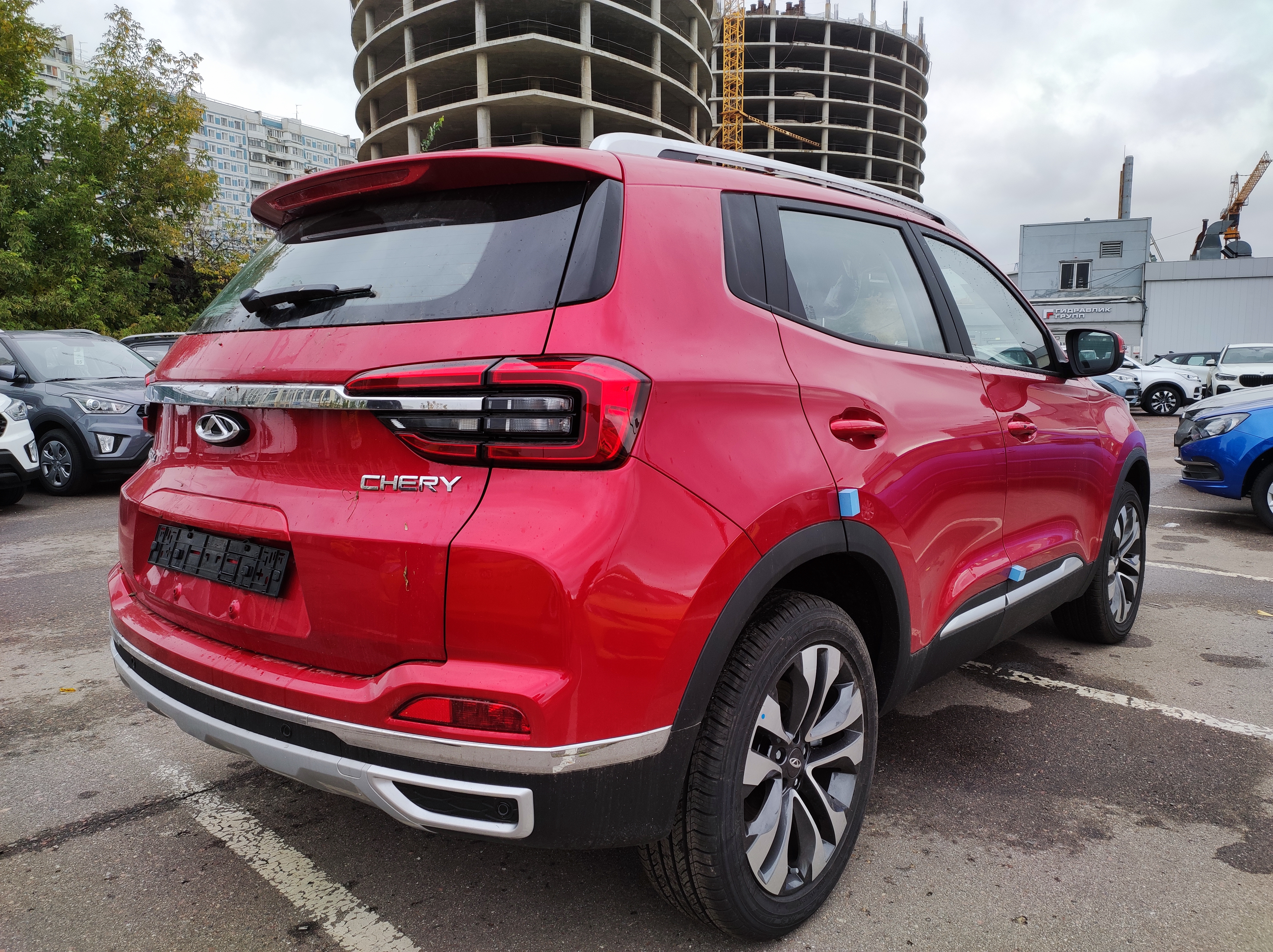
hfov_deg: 91.1
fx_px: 625
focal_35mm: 17
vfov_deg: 74.6
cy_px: 476
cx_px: 636
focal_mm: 4.74
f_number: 1.79
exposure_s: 1/60
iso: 66
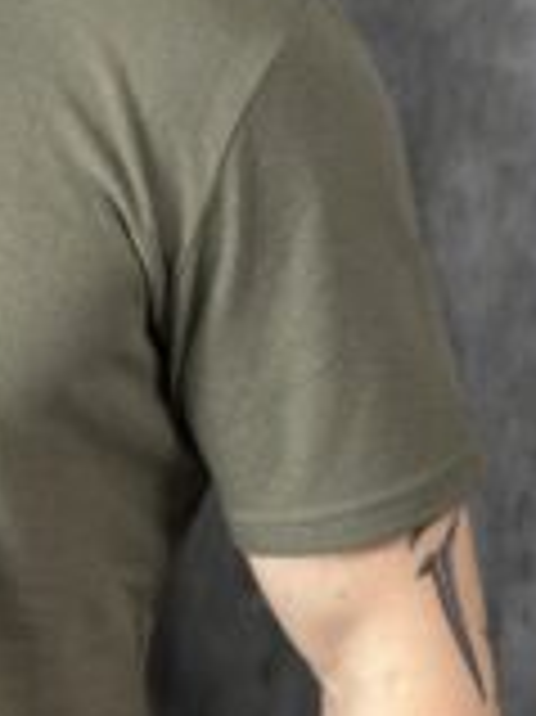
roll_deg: +0.3
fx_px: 2501
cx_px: -135
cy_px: 639
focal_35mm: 121
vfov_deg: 16.1
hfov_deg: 11.9
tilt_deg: -16.9
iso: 100
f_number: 1.78
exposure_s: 1/60
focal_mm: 6.86
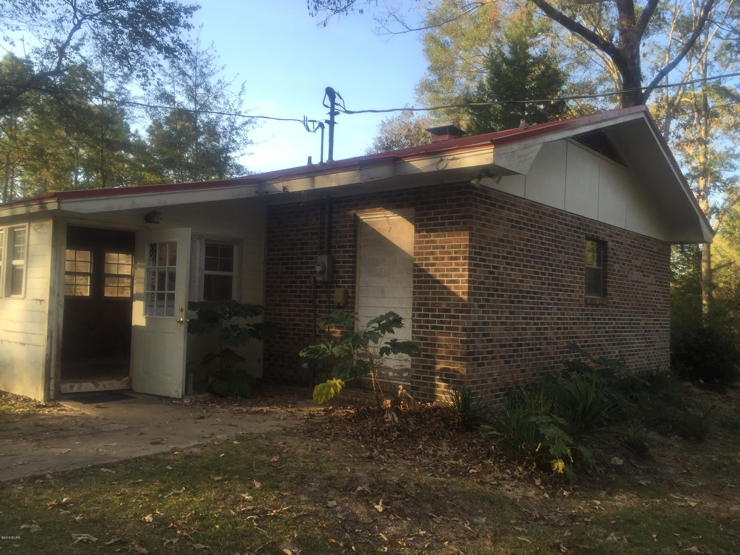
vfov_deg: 48.2
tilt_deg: +3.6
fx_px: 620
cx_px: 370
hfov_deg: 61.7
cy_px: 278
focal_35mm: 29
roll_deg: -1.9
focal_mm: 4.15
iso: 32
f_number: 2.2
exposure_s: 1/350
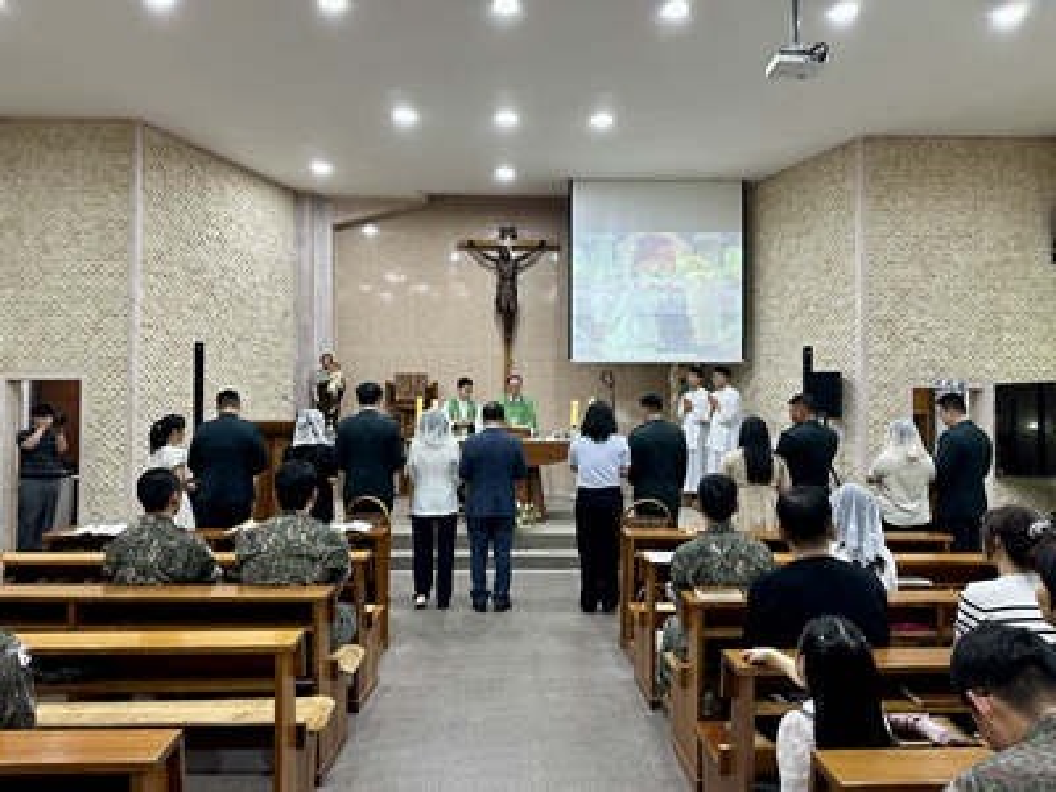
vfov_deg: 56.8
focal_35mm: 24
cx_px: 528
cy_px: 396
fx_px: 732
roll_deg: +0.0
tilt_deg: +0.8
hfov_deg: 71.6
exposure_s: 1/60
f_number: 1.78
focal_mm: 6.86
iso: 125
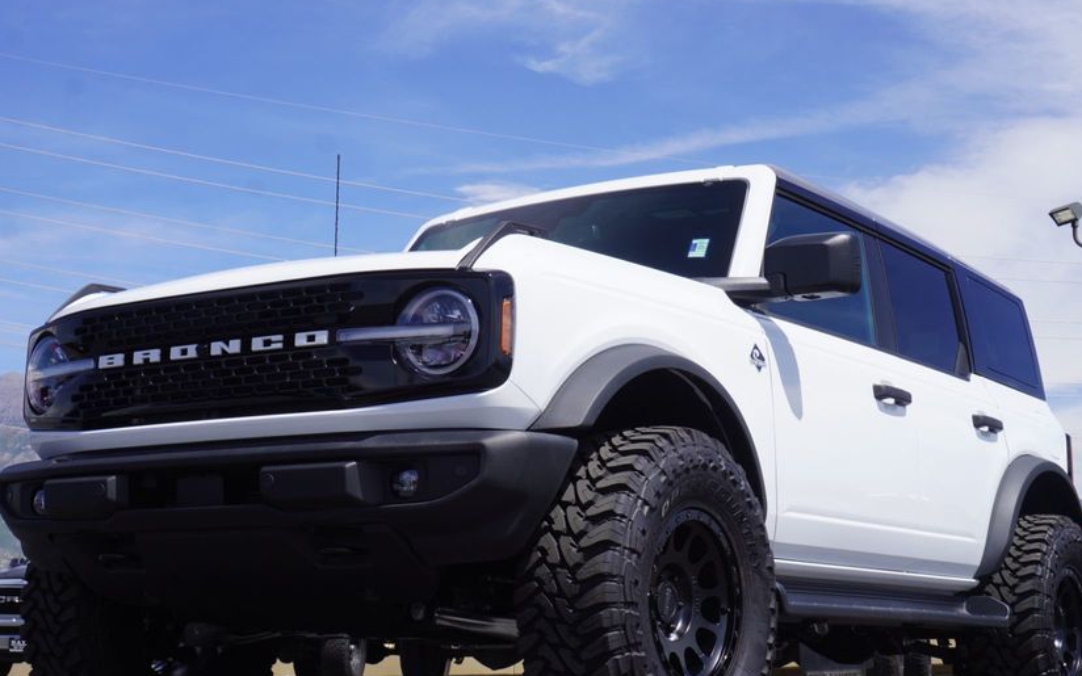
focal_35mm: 57
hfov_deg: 35.7
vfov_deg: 22.7
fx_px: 1681
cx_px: 545
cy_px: 373
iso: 100
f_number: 11
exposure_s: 1/160
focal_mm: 30
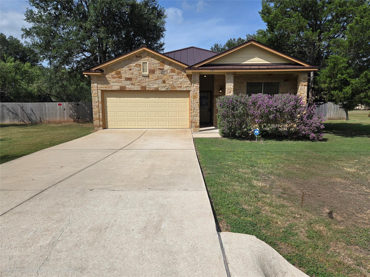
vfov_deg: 58.9
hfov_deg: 73.9
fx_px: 246
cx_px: 185
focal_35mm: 23
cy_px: 138
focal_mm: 5.4
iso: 25
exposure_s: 1/3333
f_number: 1.8
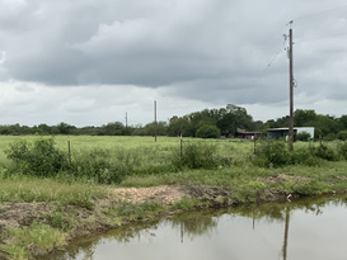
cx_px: 154
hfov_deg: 28.5
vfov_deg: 20.8
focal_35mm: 68
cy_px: 268
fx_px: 682
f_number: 1.8
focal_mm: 3
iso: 16
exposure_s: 1/1534
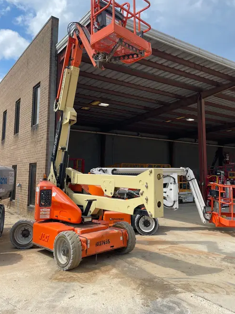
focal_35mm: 29
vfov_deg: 61.5
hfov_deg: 48.2
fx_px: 262
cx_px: 122
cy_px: 141
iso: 32
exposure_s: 1/2747
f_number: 1.6
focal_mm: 4.2
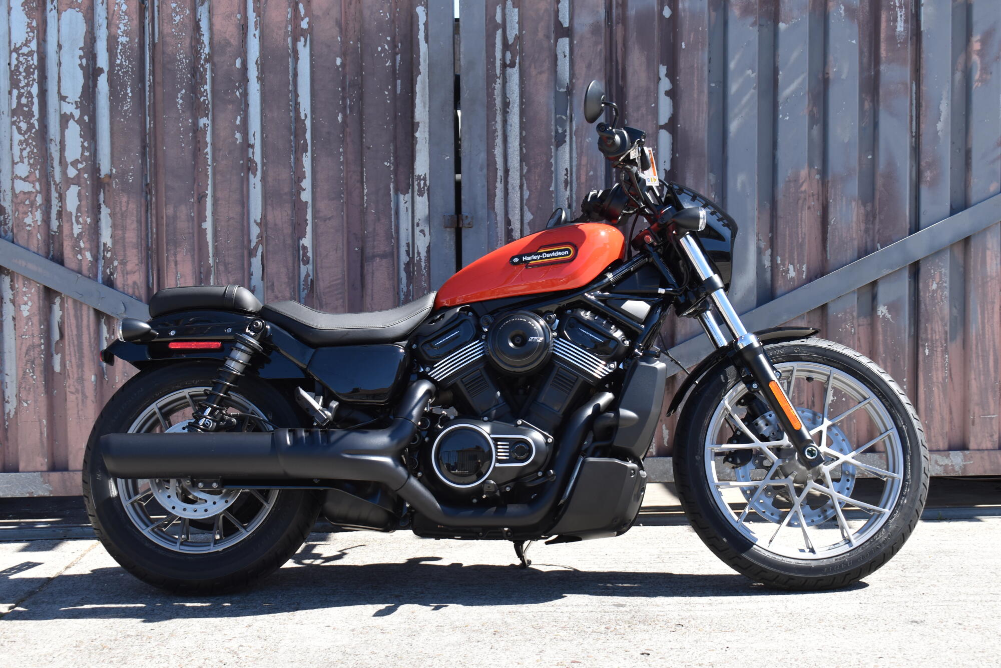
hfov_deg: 33.4
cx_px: 500
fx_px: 1669
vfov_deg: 22.6
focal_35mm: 60
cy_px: 334
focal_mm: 40
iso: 200
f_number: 8
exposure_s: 1/250
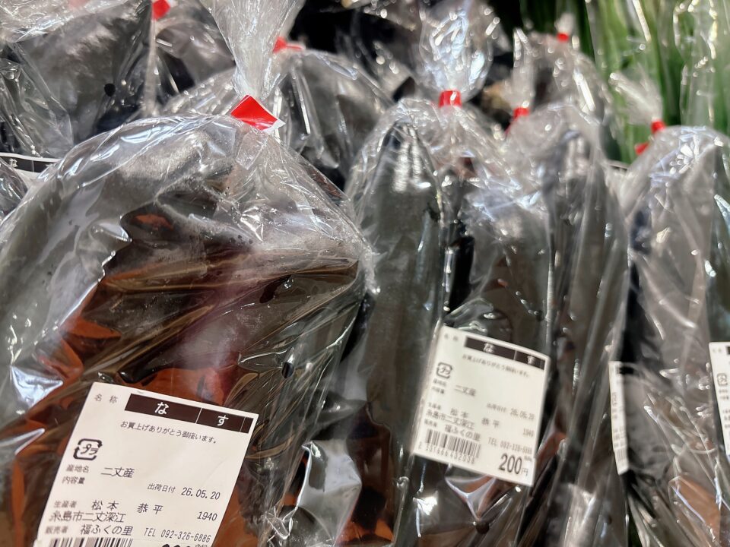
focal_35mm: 26
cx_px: 365
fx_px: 548
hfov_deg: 67.3
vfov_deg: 53.1
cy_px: 274
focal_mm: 5.96
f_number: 1.6
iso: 200
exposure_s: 1/60
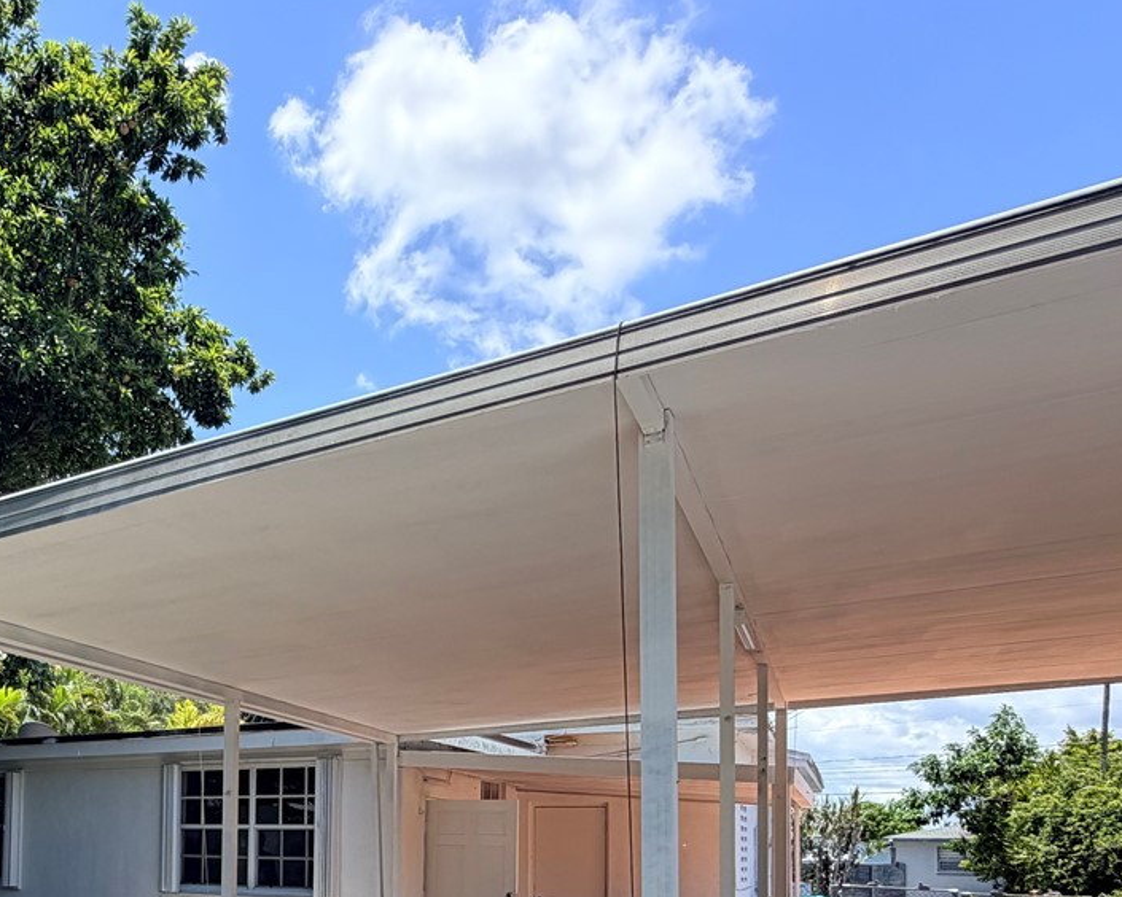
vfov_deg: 43.0
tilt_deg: +1.6
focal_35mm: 31
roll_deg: -1.0
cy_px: 813
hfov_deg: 52.5
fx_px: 1029
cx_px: 186
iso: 40
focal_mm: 2.22
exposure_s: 1/679
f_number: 2.2
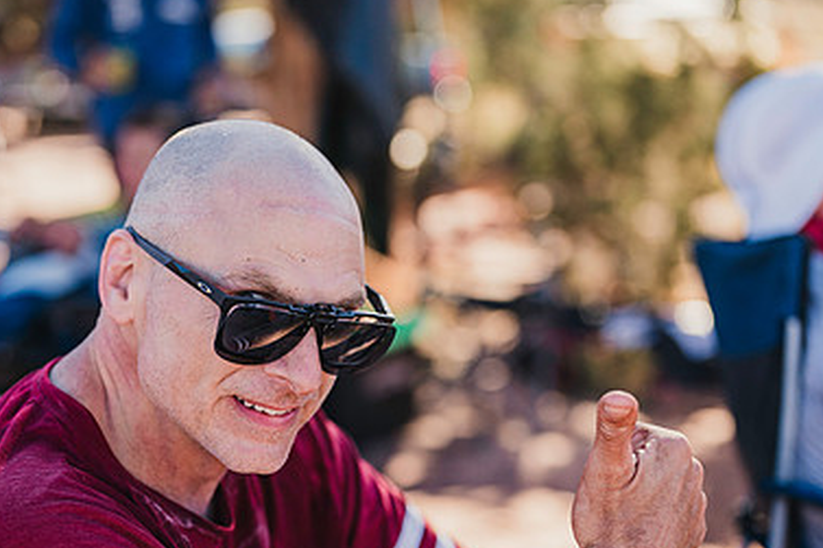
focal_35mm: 77
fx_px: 1759
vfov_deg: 17.6
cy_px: 374
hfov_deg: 26.3
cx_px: 343
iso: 100
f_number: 1.8
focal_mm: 50
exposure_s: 1/2000
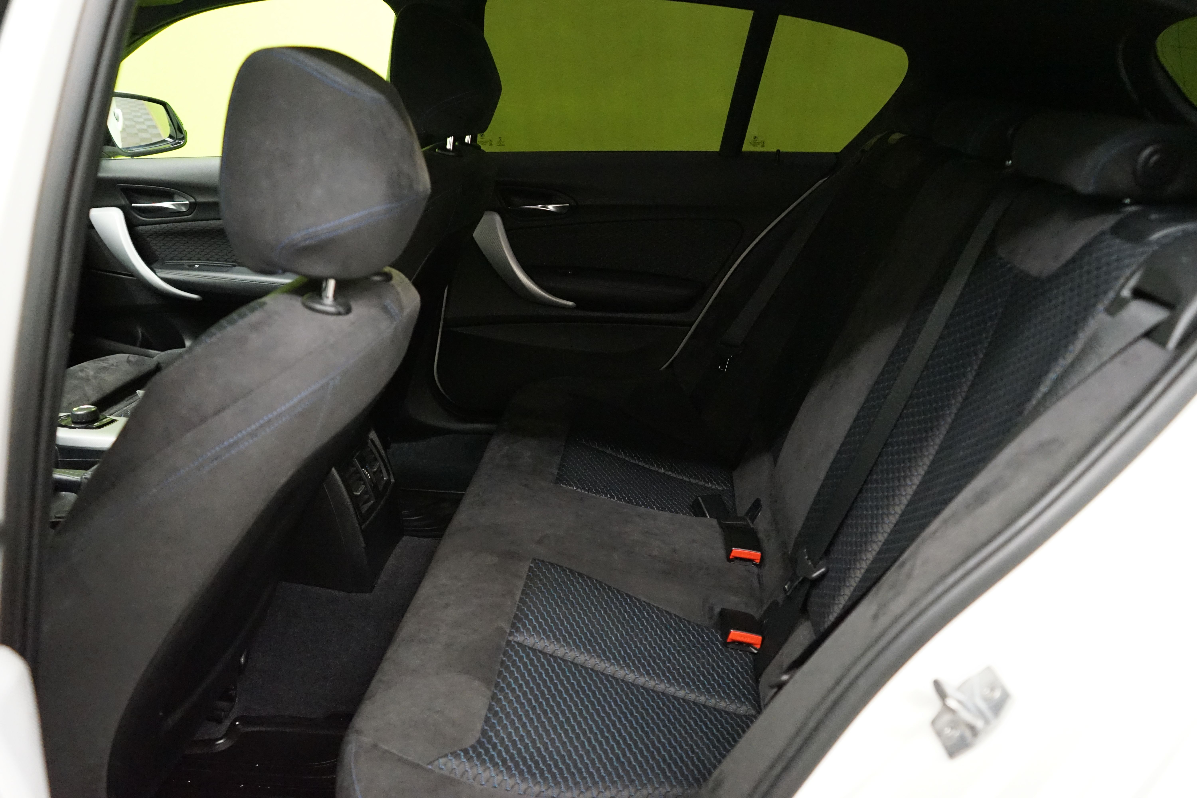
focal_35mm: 28
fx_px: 931
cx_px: 598
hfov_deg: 65.5
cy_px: 399
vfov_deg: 46.4
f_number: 3.5
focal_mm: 28
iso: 6400
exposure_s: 1/125
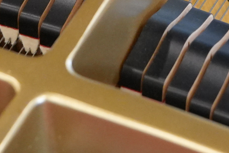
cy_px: -138
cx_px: 154
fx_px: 1444
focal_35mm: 227
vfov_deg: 5.9
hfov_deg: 9.1
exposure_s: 1/160
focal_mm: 32
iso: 2500
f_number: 2.8
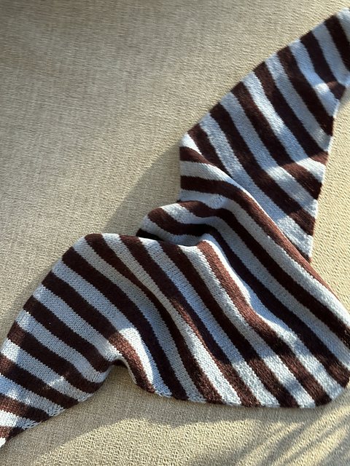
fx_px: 647
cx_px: 175
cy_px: 233
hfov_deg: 30.3
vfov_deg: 39.7
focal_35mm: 48
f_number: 1.78
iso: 80
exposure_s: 1/373
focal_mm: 6.86
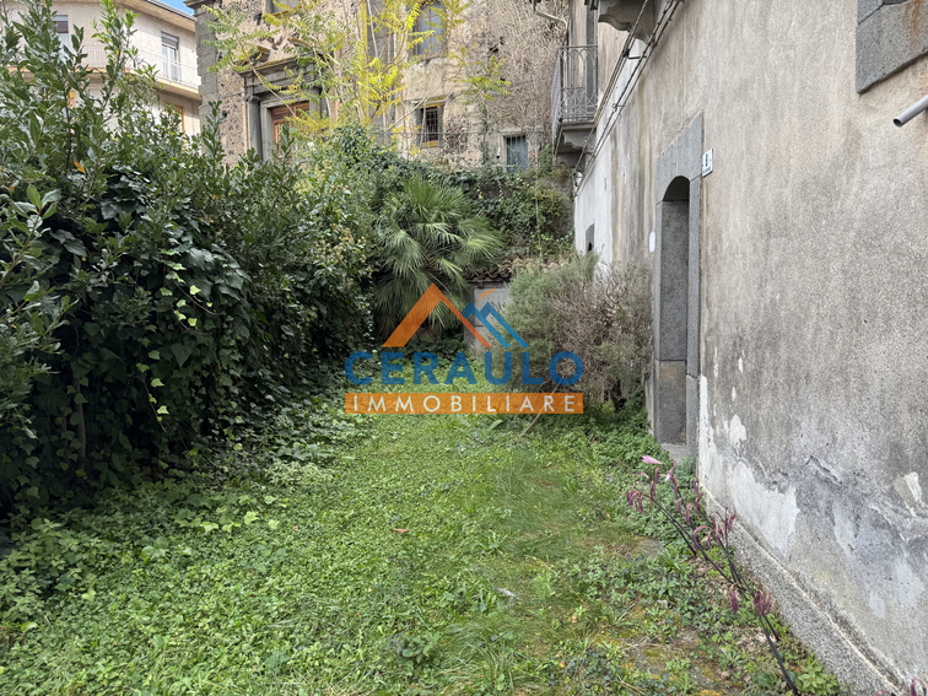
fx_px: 643
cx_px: 464
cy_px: 348
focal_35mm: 24
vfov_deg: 56.8
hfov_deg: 71.6
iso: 80
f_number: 1.78
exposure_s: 1/419
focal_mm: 6.76
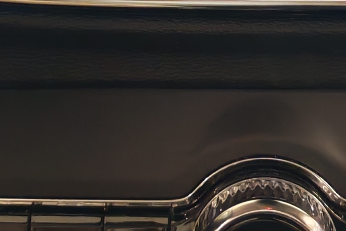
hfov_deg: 13.4
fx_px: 1461
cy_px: -308
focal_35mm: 152
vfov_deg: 8.3
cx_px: 286
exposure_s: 1/50
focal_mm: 6.12
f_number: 1.9
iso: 1000
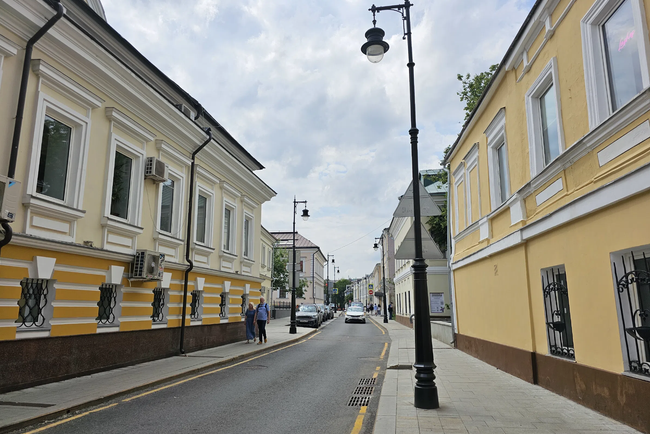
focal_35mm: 24
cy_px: 225
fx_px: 433
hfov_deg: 73.7
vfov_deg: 53.1
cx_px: 324
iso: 10
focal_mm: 6.3
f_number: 1.7
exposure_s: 1/1410
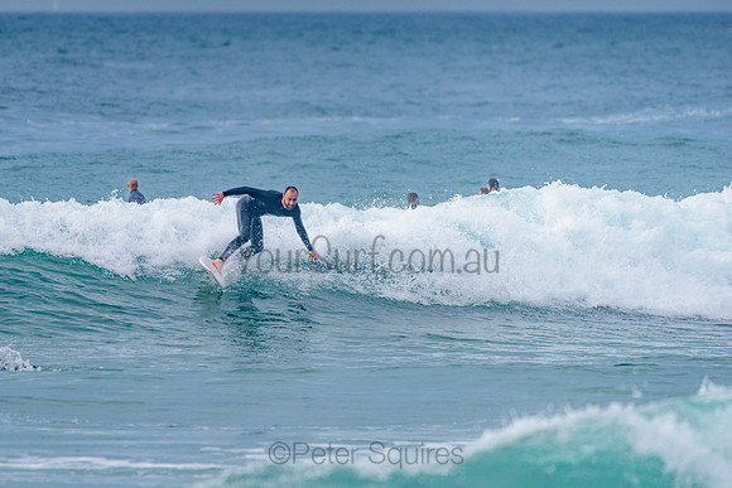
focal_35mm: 613
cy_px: 216
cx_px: 284
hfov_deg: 3.4
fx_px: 12459
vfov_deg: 2.2
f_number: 5.6
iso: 320
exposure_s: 1/2000
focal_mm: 500
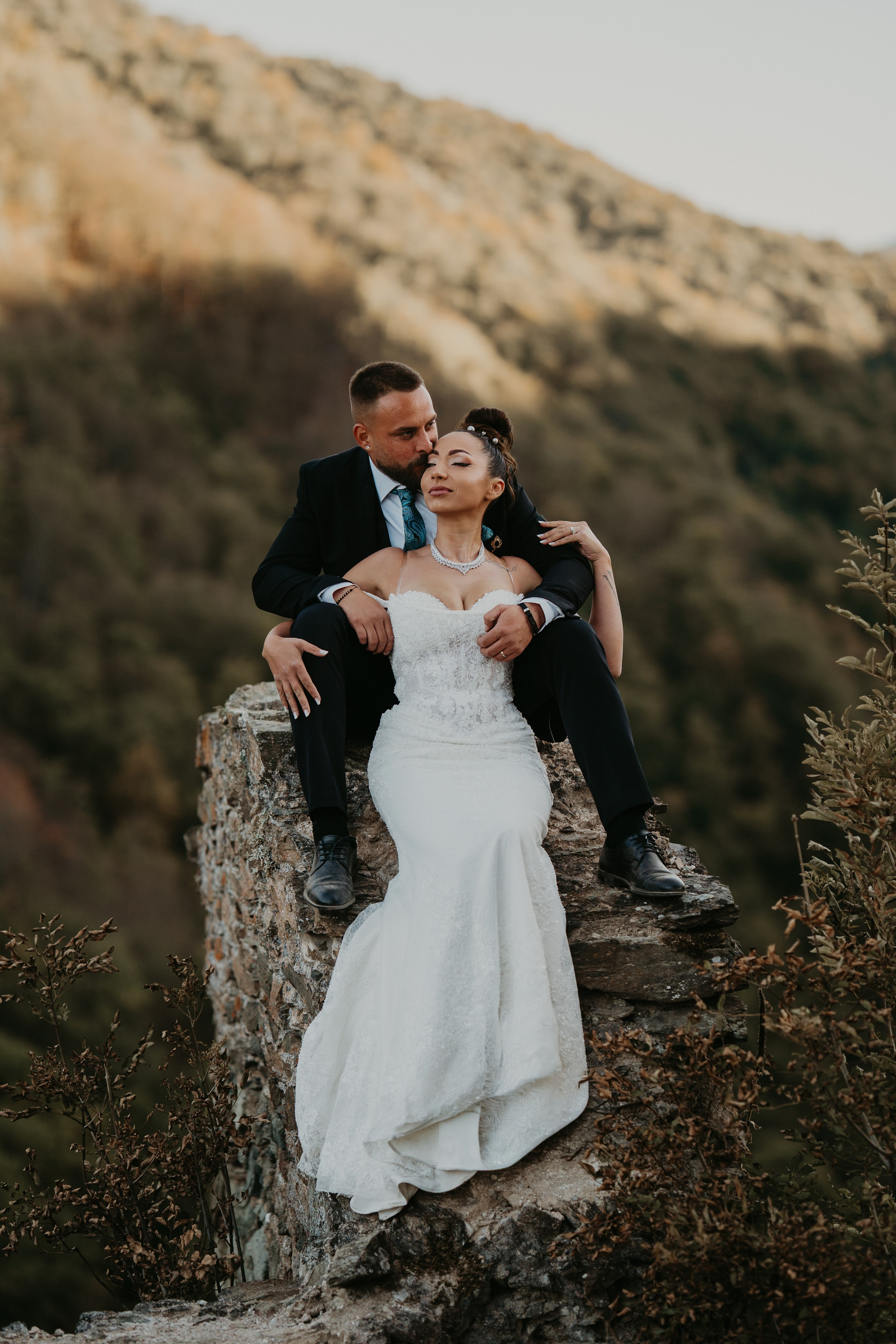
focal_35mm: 85
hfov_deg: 16.1
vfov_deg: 23.9
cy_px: 672
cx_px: 448
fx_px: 3173
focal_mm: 85
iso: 320
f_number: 1.8
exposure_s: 1/1600
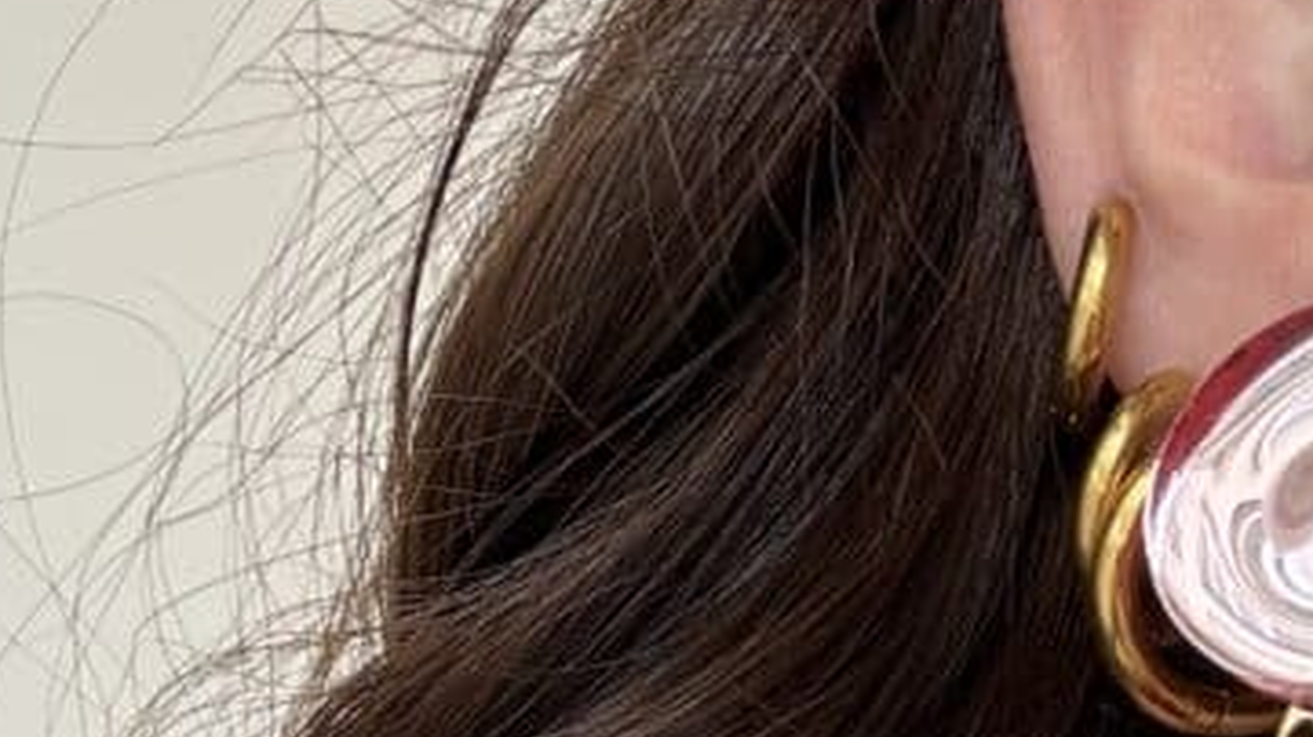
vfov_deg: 12.5
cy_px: 996
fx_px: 3236
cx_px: 299
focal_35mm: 93
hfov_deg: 22.7
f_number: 1.9
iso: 25
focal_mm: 2.69
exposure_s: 1/122
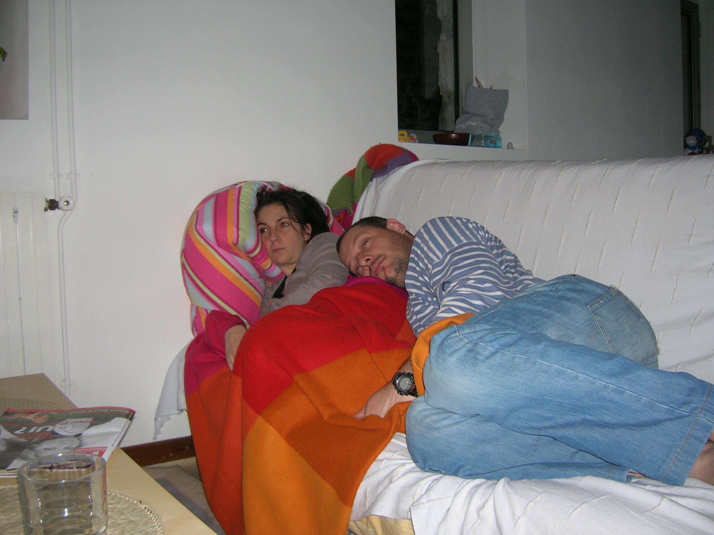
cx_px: 357
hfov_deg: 54.0
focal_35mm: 34
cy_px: 268
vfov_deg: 41.8
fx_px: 701
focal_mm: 5.7
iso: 55
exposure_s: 1/60.1
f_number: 2.9
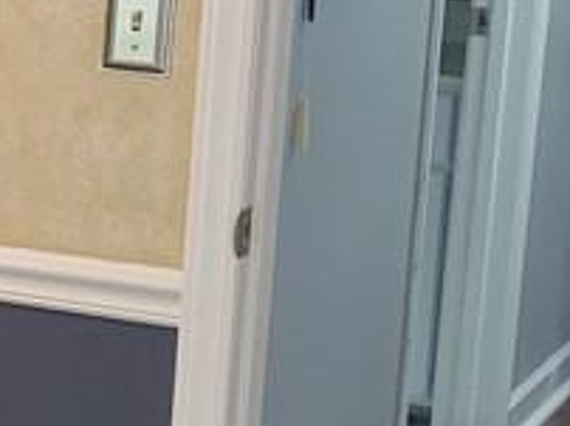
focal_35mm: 132
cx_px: -598
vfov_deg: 11.2
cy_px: 113
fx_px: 2171
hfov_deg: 12.9
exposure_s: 1/24
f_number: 1.5
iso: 100
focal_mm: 4.3
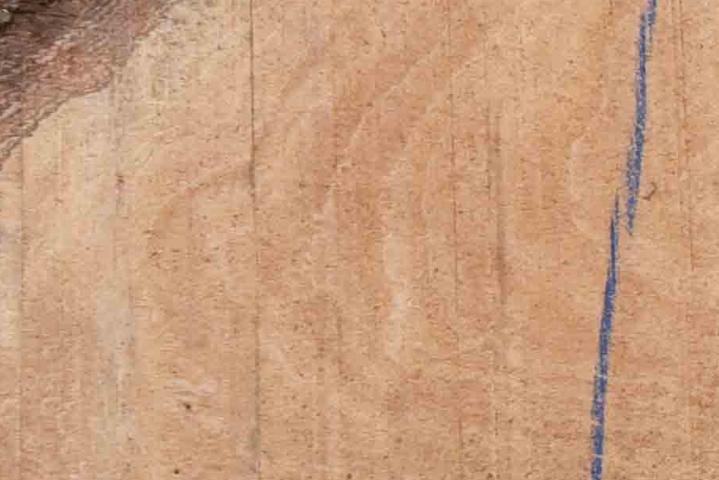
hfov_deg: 9.9
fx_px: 3696
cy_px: 24
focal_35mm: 185
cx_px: 1650
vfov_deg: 7.4
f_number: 6.3
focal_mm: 28
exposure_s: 1/160
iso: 400
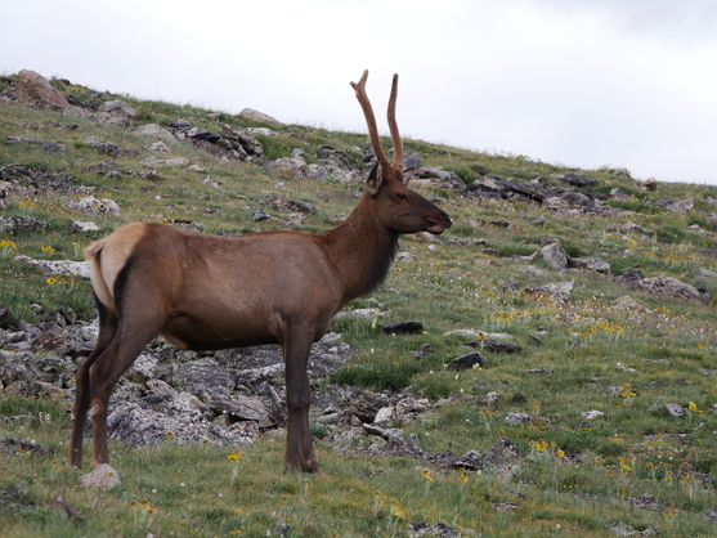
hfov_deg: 11.7
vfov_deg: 8.8
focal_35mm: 169
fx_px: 3501
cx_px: 358
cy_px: 269
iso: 200
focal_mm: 84
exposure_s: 1/320
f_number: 5.2
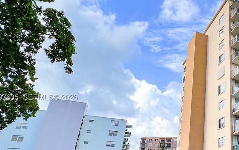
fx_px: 189
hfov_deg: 53.1
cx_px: 231
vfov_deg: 42.7
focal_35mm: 29
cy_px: 98
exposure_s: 1/750
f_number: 1.8
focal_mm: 1.57
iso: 32
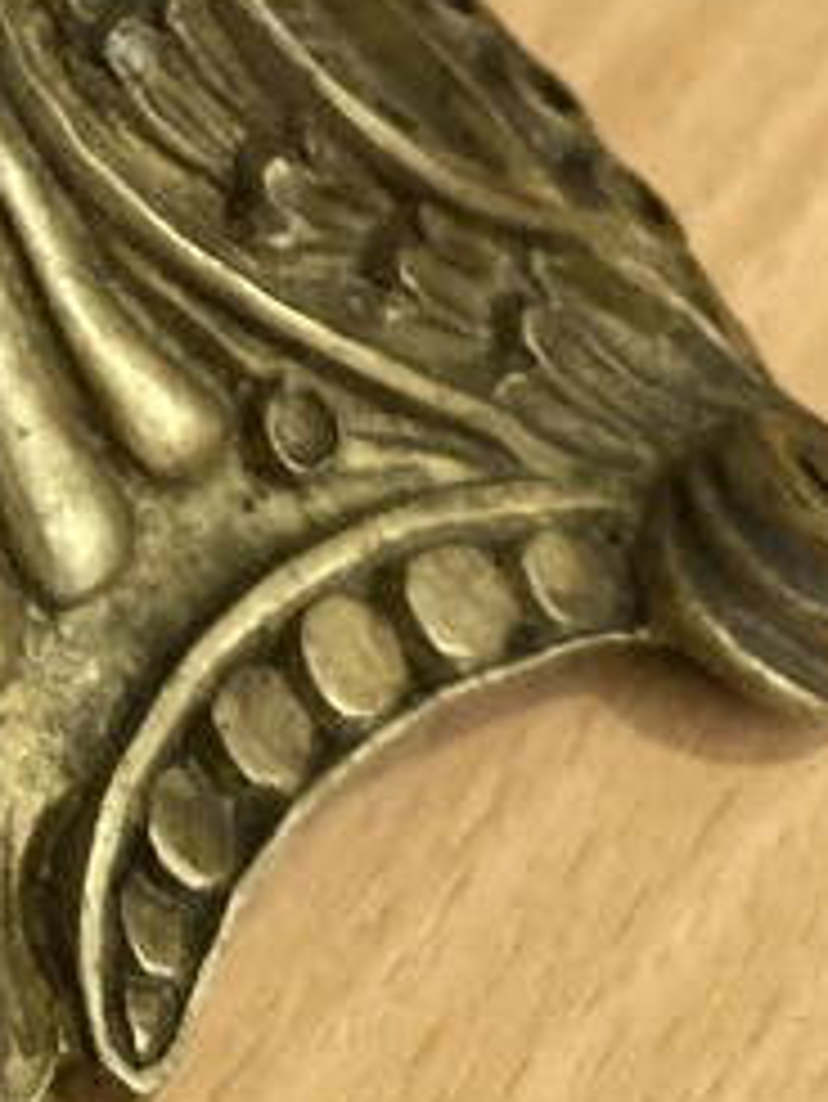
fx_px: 3378
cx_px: -450
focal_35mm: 106
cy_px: -693
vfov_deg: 16.4
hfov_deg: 13.1
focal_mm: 4.25
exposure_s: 1/40
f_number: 1.8
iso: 640
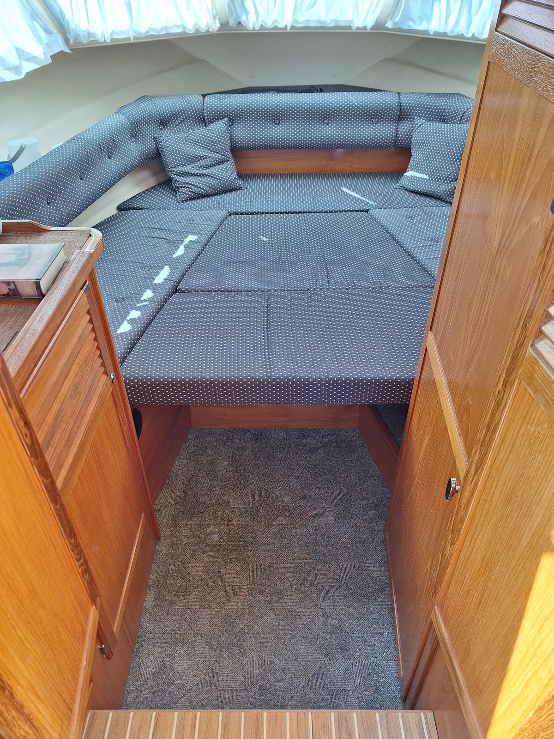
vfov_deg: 73.9
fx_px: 491
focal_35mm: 23
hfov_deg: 58.9
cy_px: 370
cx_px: 277
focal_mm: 5.54
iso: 64
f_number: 1.8
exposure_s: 1/100
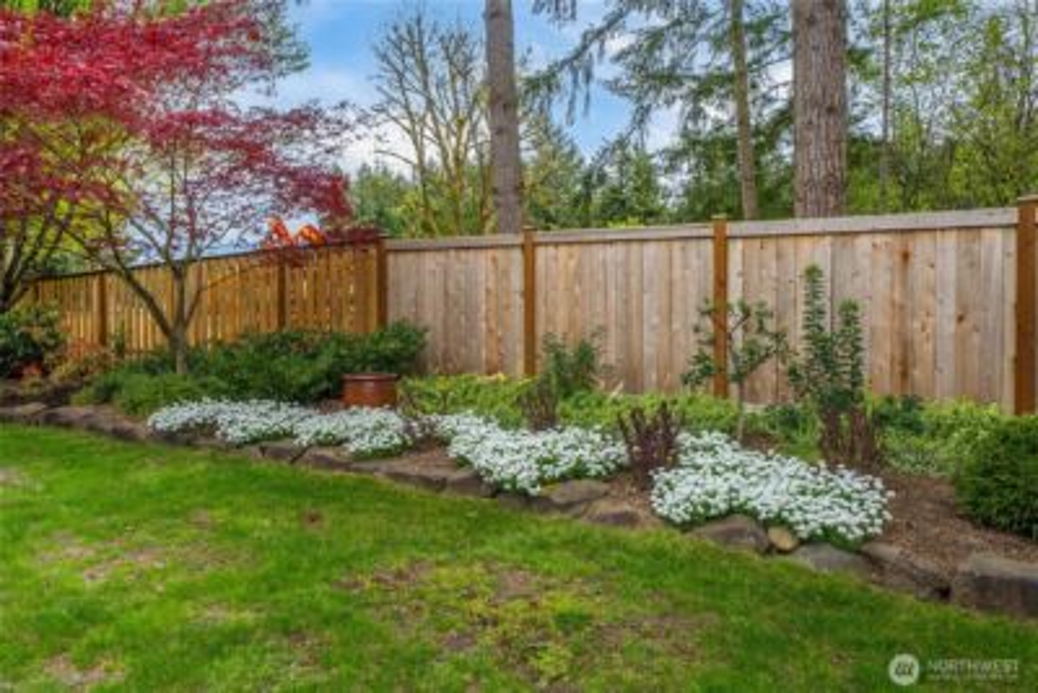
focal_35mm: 24
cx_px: 519
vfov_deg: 53.2
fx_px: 692
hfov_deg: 73.7
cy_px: 346
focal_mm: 24
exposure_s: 1/60
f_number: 7.1
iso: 80
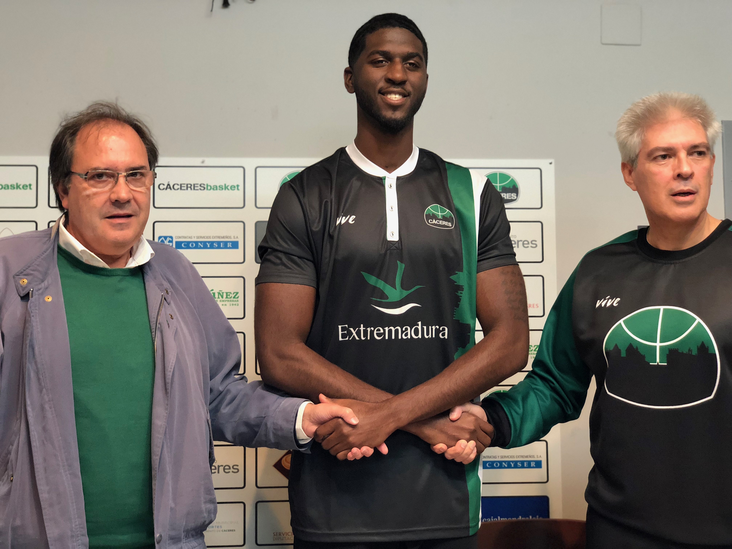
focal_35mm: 52
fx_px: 1100
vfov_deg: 28.0
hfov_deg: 36.8
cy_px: 274
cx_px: 366
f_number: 2.4
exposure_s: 1/25
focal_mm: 6
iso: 125
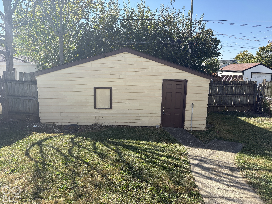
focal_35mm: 26
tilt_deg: -8.7
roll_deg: -0.9
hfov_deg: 67.3
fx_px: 204
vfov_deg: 53.1
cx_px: 136
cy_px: 102
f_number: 1.6
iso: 50
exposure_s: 1/1135
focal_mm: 5.96
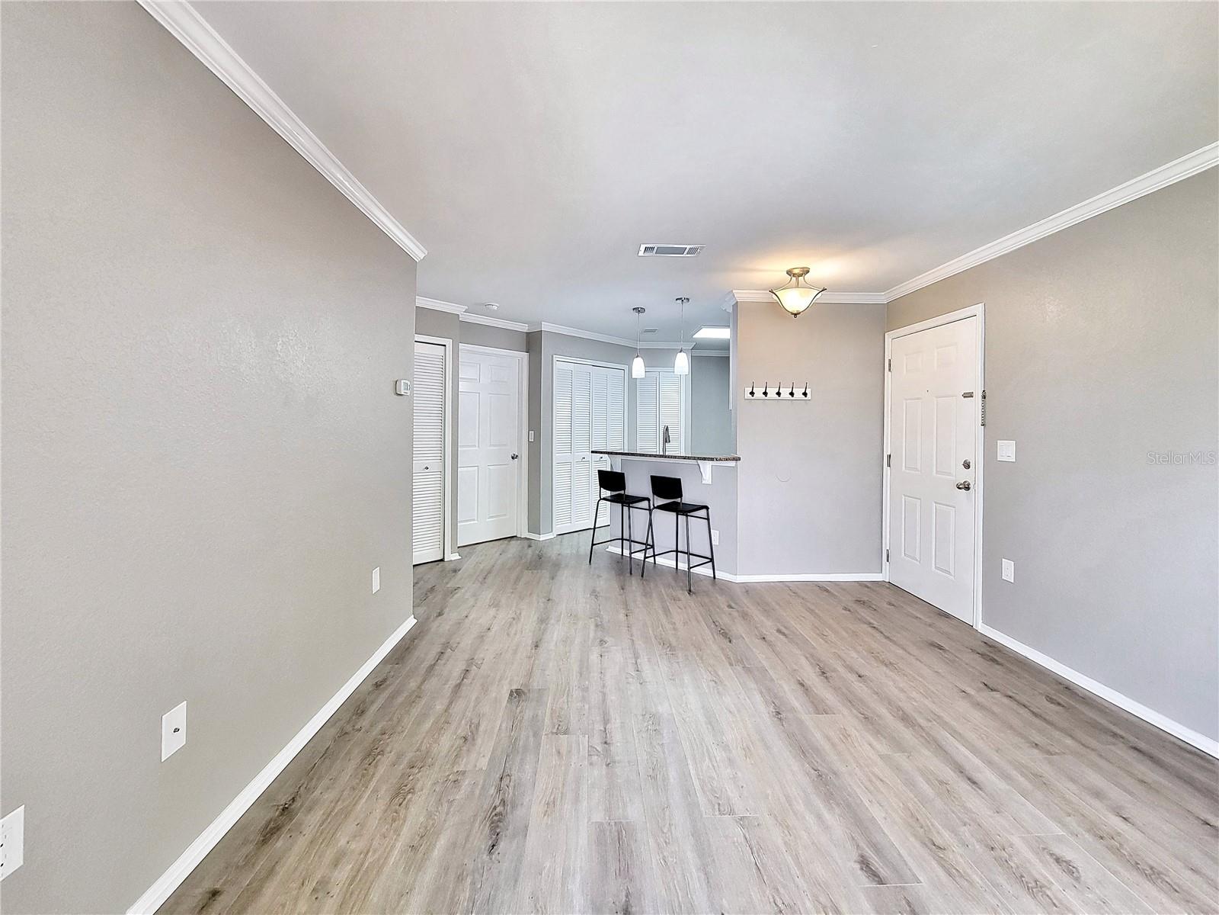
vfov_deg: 89.9
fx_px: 458
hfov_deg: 106.2
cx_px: 610
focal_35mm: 13
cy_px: 458
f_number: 2.2
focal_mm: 2.2
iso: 160
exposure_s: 1/60
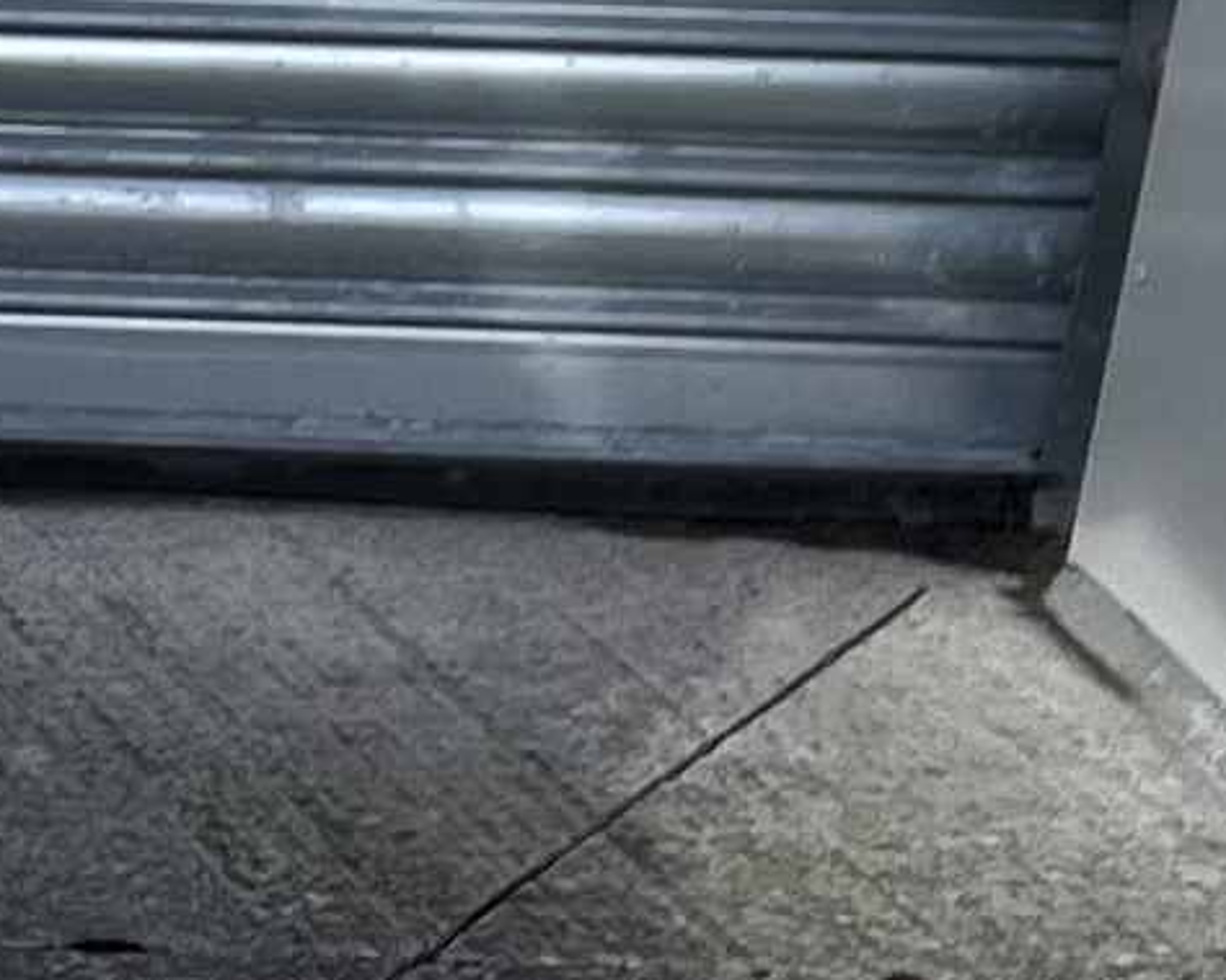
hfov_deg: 7.7
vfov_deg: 7.2
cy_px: 378
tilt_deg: -19.8
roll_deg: +0.1
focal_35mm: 216
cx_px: -2501
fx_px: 7836
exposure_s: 1/1266
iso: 50
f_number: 1.5
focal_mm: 5.7
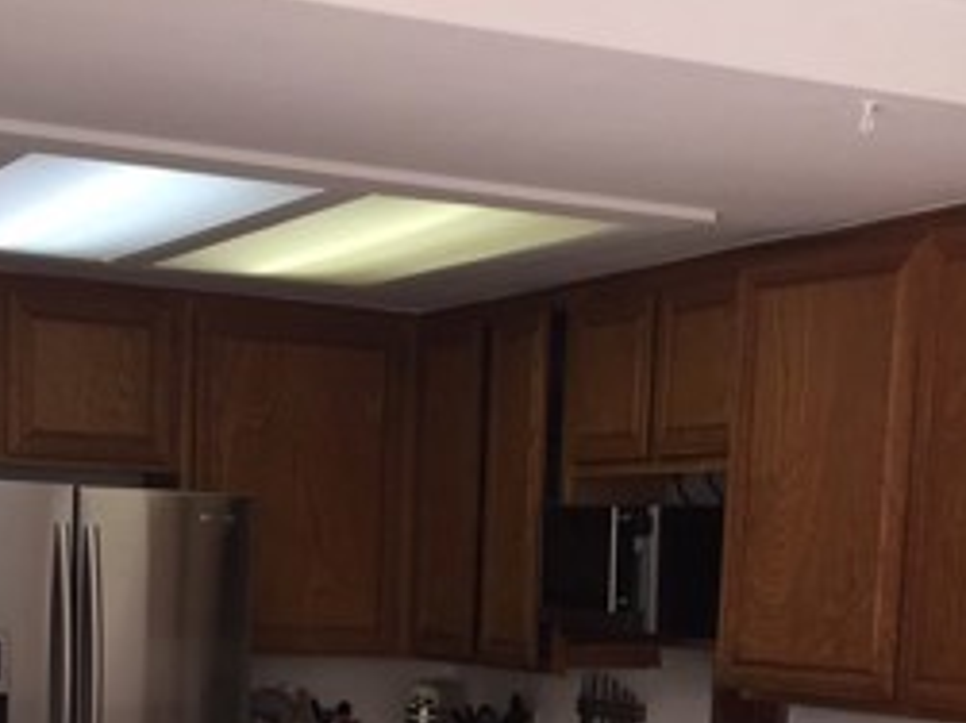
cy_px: 885
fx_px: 2064
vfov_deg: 18.7
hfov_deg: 26.3
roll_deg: -2.6
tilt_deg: -8.3
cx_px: 416
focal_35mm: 74
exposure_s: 1/40
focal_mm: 4.15
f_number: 2.2
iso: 32
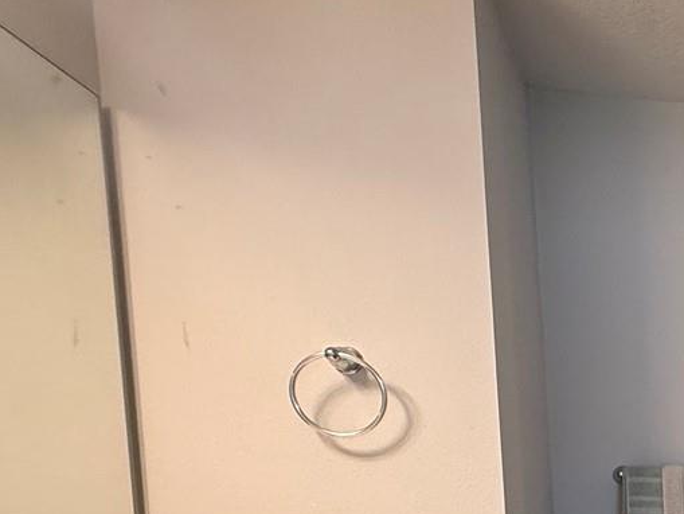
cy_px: 565
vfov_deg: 29.6
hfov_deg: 31.3
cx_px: 923
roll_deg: +1.9
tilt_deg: -2.8
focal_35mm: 44
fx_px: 870
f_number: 2.2
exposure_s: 1/60
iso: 200
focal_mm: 2.22
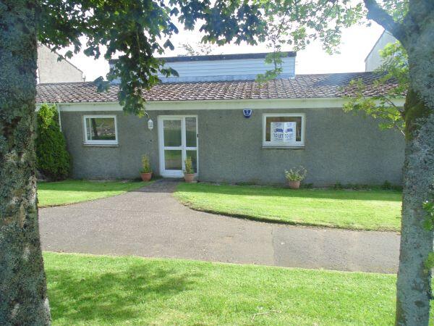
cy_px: 163
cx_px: 217
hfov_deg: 76.4
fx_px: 276
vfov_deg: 61.1
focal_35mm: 22
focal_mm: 4
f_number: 3.1
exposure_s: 1/160
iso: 80
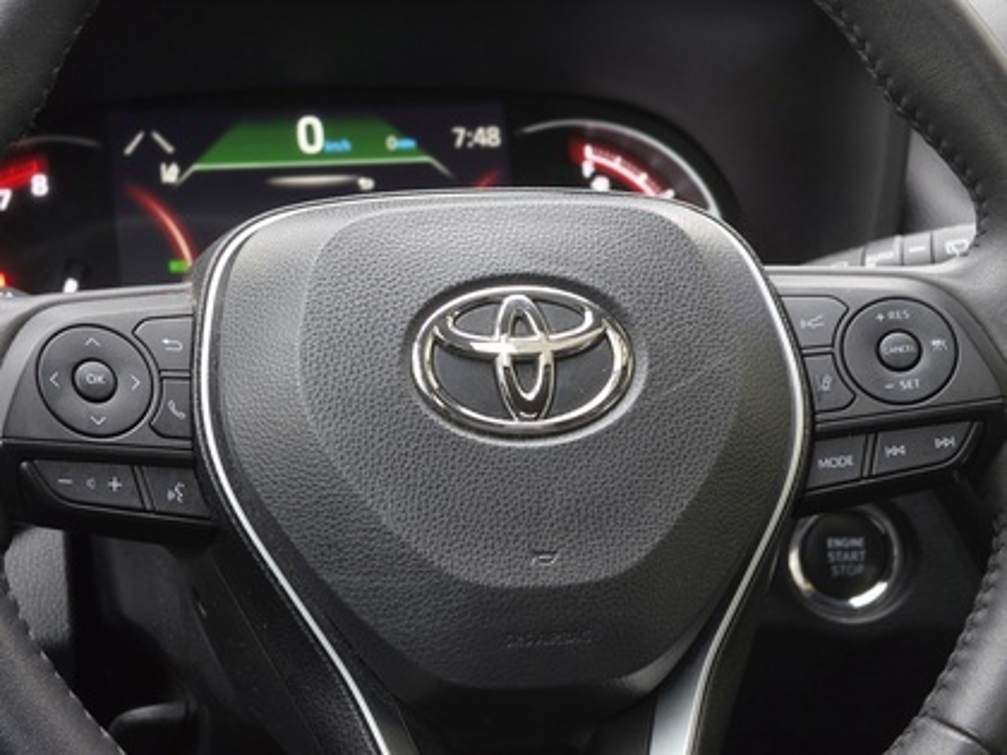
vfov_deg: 12.9
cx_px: 504
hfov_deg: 17.1
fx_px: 3345
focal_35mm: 115
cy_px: 378
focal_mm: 18.6
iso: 320
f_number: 2.9
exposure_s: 1/30
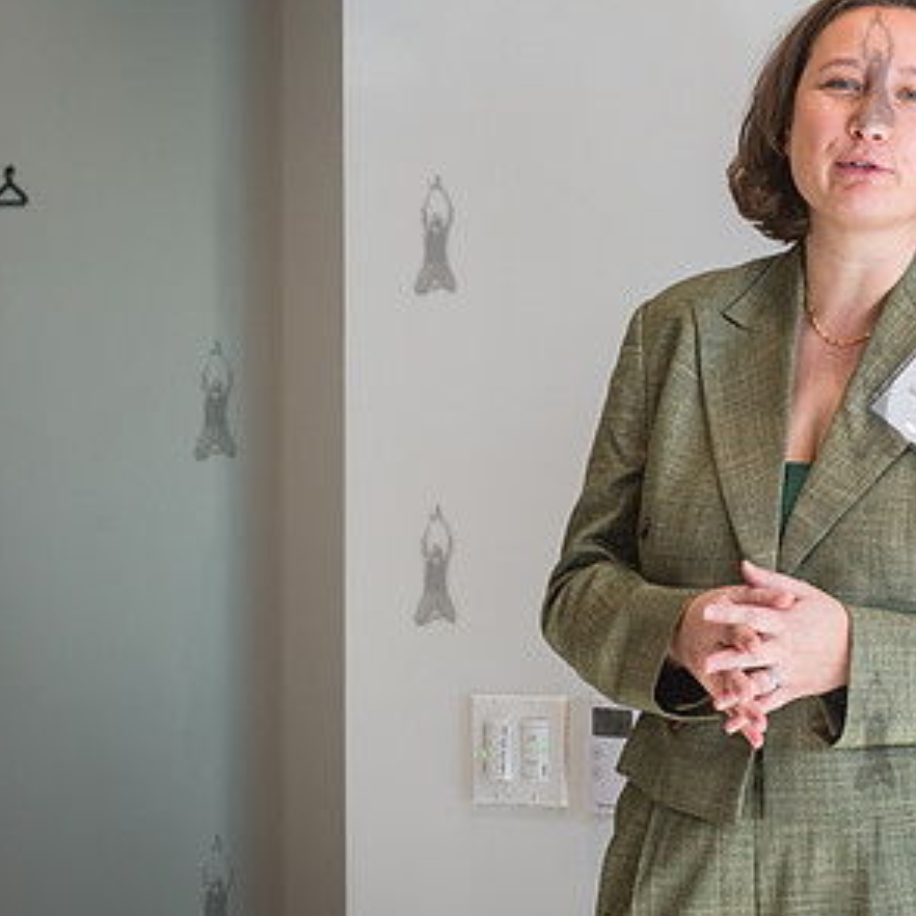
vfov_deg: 9.4
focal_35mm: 187
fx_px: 5598
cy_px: 469
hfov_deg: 9.3
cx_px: 689
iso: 500
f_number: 4
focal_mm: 86
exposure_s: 1/200
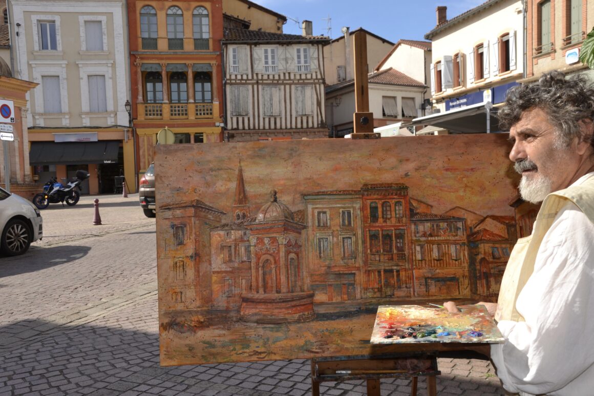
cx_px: 297
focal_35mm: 38
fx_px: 619
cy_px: 198
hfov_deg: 51.3
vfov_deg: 35.5
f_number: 8
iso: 100
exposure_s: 1/125
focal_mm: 25
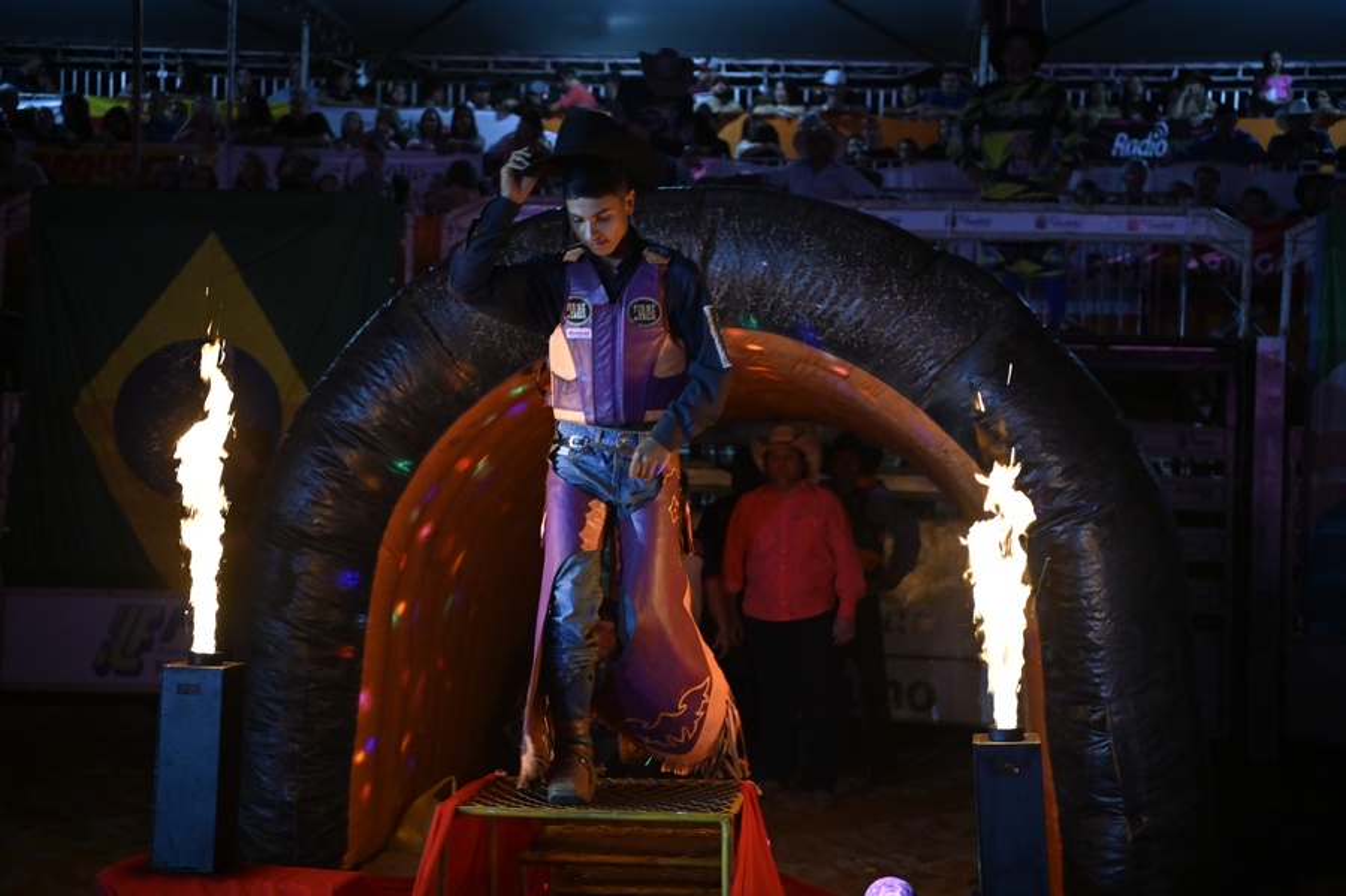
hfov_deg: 36.3
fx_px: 2055
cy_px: 448
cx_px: 673
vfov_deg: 24.6
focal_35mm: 55
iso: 800
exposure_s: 1/125
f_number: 2.8
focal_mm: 55
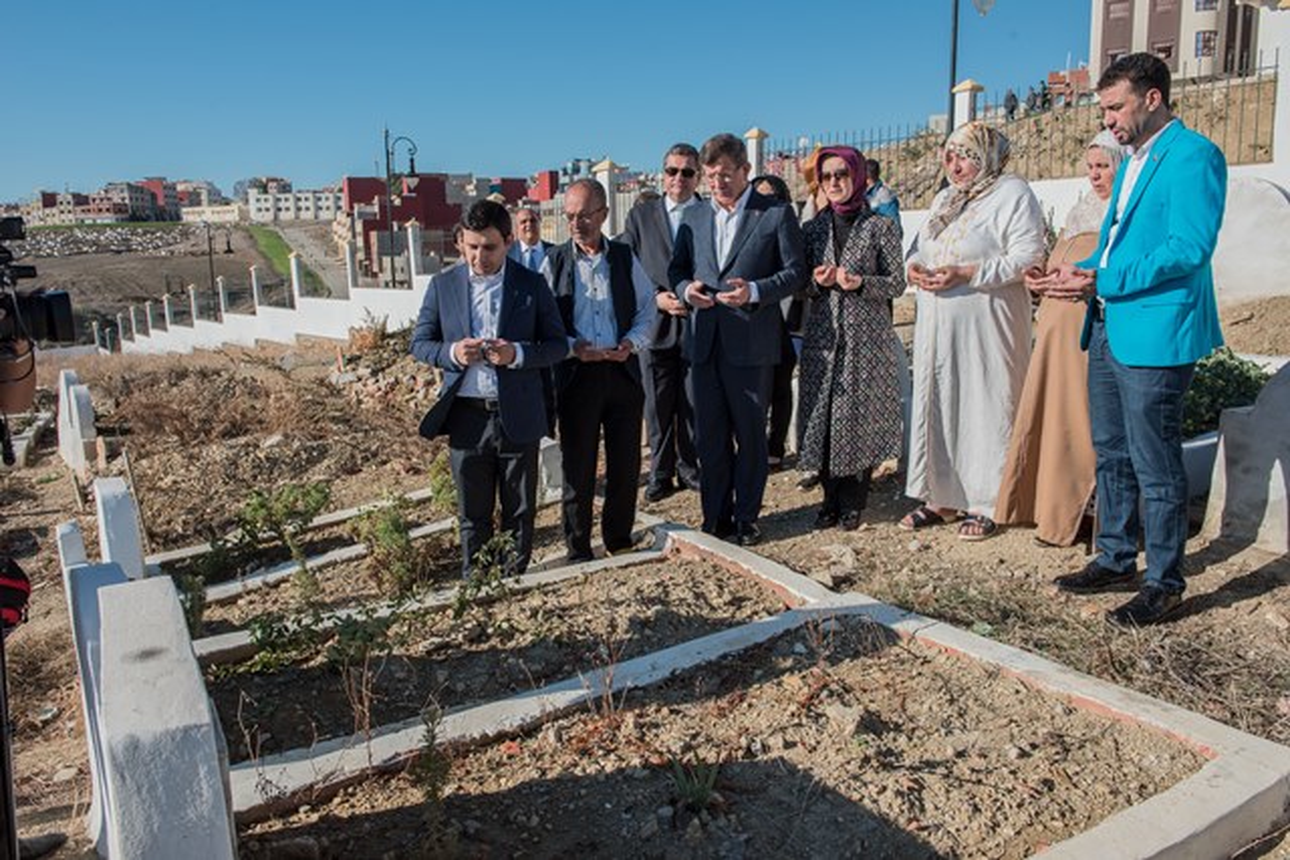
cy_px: 430
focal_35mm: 28
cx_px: 645
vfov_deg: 46.4
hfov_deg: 65.5
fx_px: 1003
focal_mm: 28
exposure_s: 1/800
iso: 320
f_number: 10
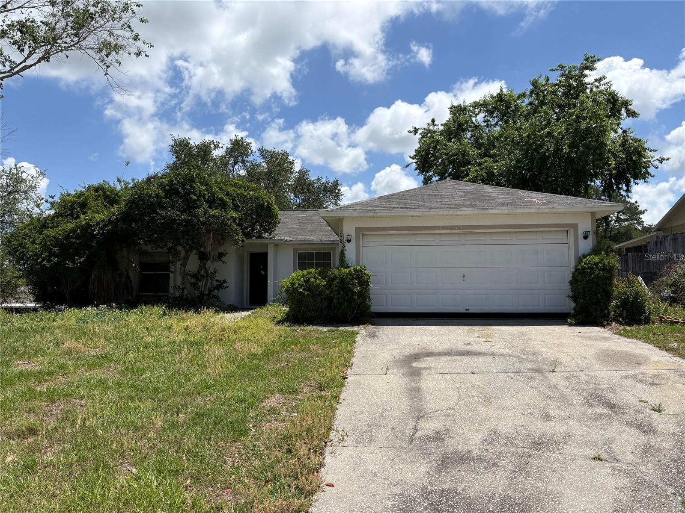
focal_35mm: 26
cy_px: 256
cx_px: 342
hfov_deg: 67.3
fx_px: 515
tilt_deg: +5.0
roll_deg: +1.2
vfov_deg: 53.1
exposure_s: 1/4950
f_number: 1.6
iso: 50
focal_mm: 5.96
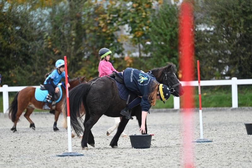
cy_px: 84
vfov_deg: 4.0
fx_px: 2378
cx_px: 126
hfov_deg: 6.1
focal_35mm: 340
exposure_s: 1/800
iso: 1800
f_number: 5.3
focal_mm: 340
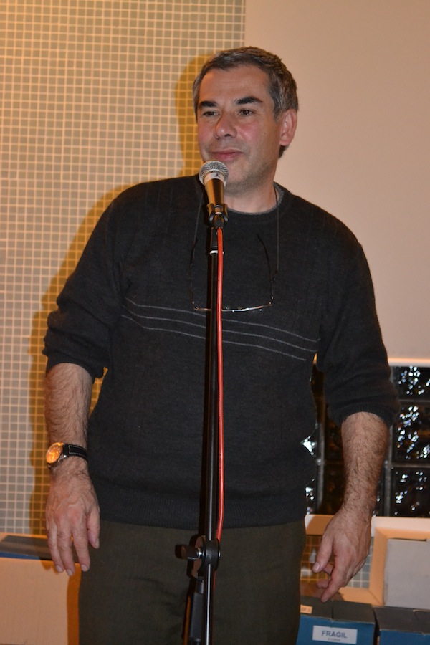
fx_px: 1478
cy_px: 322
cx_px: 215
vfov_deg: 24.6
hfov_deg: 16.6
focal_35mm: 82
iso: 3200
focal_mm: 55
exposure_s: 1/60
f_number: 5.6
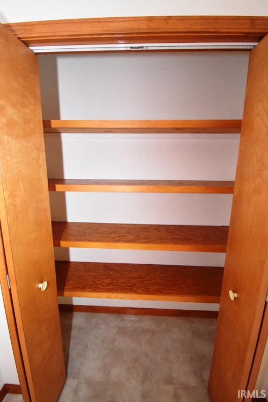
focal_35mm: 15
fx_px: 167
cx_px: 134
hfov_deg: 77.3
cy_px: 201
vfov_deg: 100.4
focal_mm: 10
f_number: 4.5
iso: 6400
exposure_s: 1/60
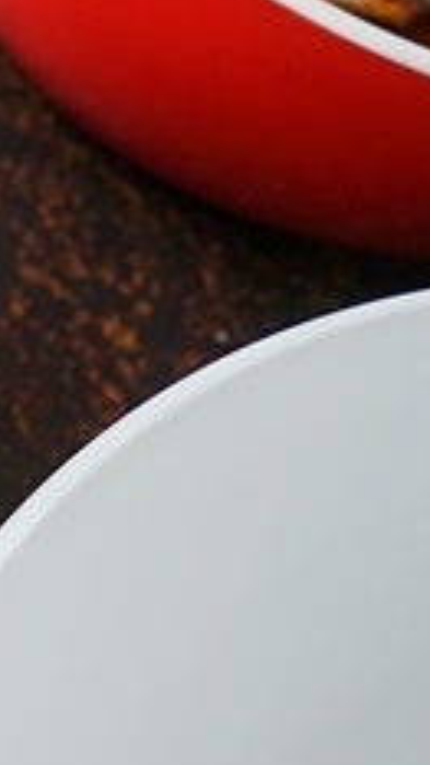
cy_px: 166
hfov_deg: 9.3
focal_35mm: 108
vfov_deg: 19.6
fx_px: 2190
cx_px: -791
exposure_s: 1/80
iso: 100
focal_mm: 30
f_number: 4
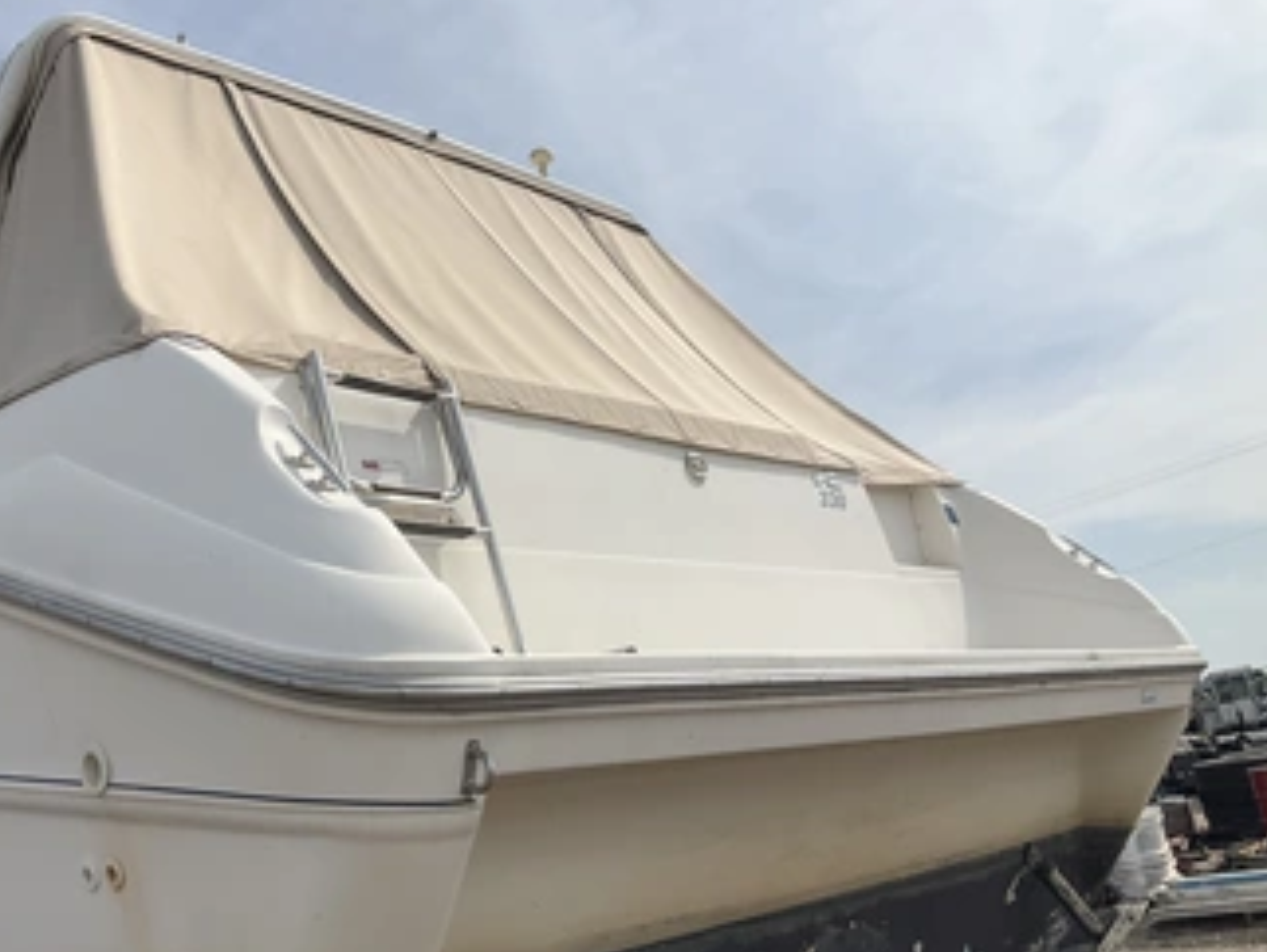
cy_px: 464
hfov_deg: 51.2
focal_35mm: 36
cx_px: 547
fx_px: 1319
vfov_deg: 39.7
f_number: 1.8
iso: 25
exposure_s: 1/5263
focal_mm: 3
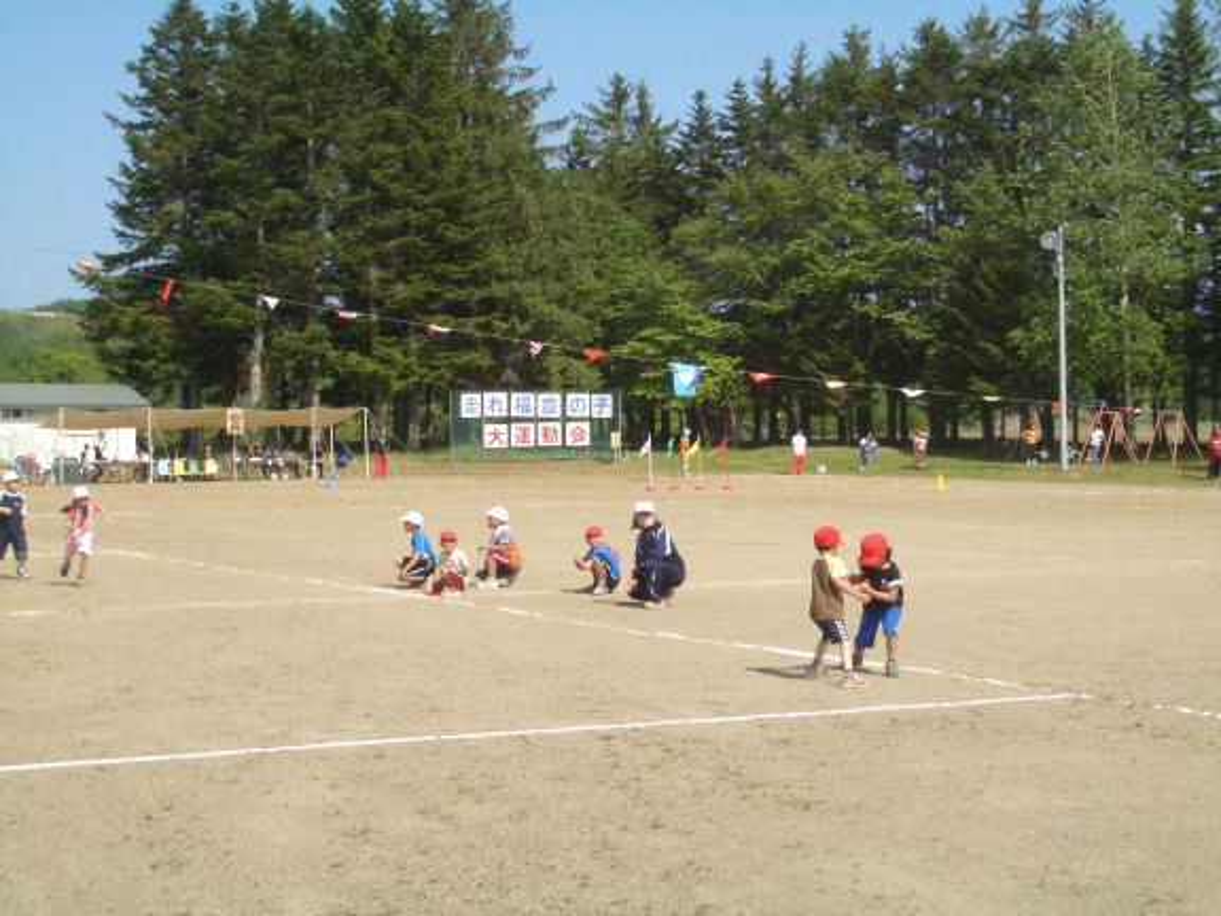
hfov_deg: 31.2
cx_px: 610
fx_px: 2187
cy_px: 458
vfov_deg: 23.7
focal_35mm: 62
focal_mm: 10.2
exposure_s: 1/800
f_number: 5.6
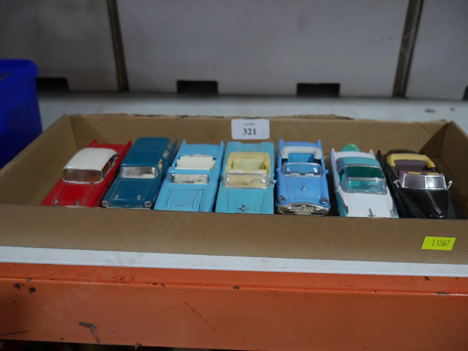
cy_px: 176
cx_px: 234
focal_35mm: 30
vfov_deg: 46.8
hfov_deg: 60.0
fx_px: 406
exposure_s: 1/60
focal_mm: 15
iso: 400
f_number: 3.6
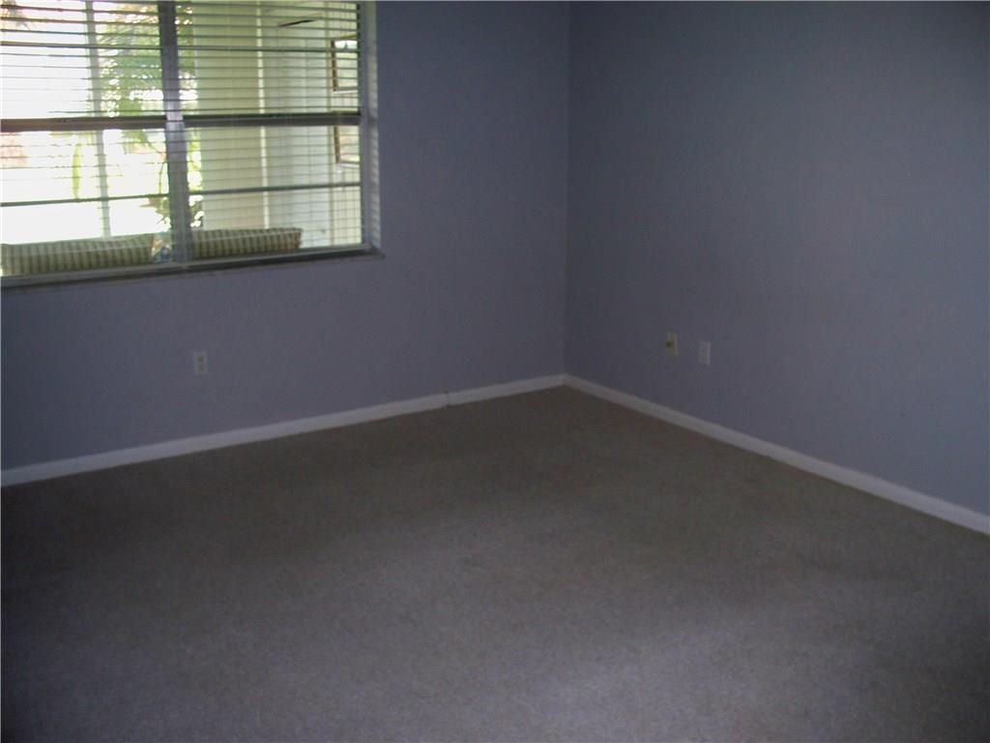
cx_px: 495
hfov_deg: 52.6
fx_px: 1001
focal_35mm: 35
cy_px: 372
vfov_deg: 40.7
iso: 200
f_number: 2.8
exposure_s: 1/30
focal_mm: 7.54
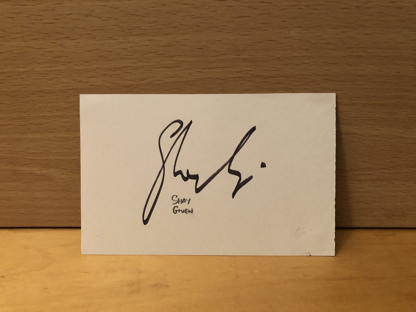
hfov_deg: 63.4
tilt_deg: -22.4
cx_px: 208
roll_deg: +0.0
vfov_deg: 49.7
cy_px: 156
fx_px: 336
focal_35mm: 28
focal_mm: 3.99
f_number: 1.8
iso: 100
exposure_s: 1/9
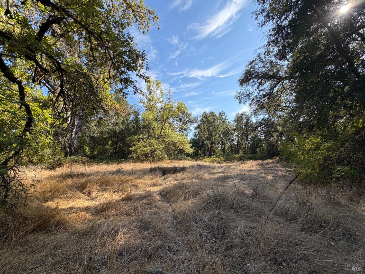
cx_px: 182
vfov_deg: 85.7
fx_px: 148
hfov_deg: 102.1
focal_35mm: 14
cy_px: 137
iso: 40
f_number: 2.2
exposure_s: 1/717
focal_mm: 2.22
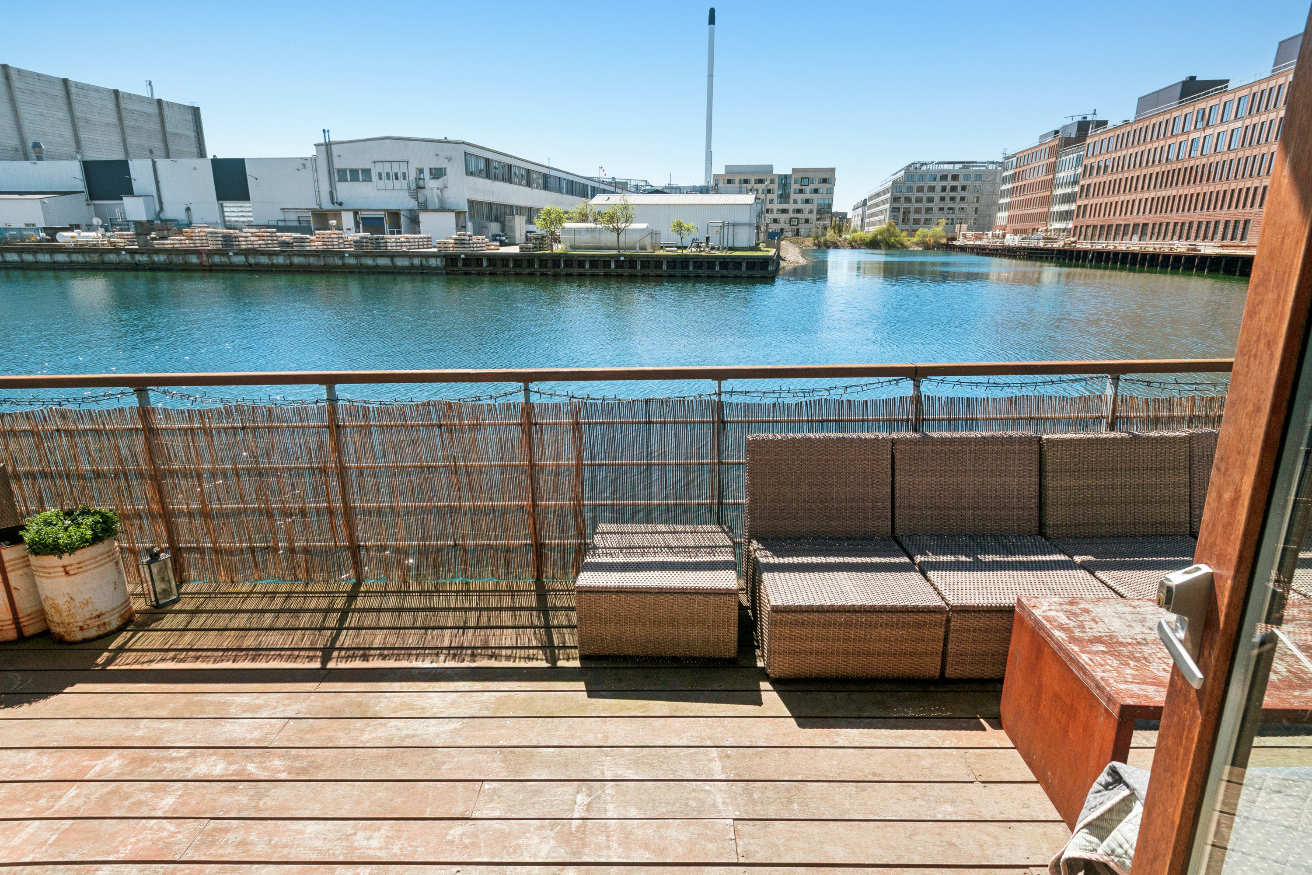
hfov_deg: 90.0
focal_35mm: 18
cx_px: 656
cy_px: 438
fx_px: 656
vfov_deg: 67.4
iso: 200
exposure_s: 1/500
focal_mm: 12
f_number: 10
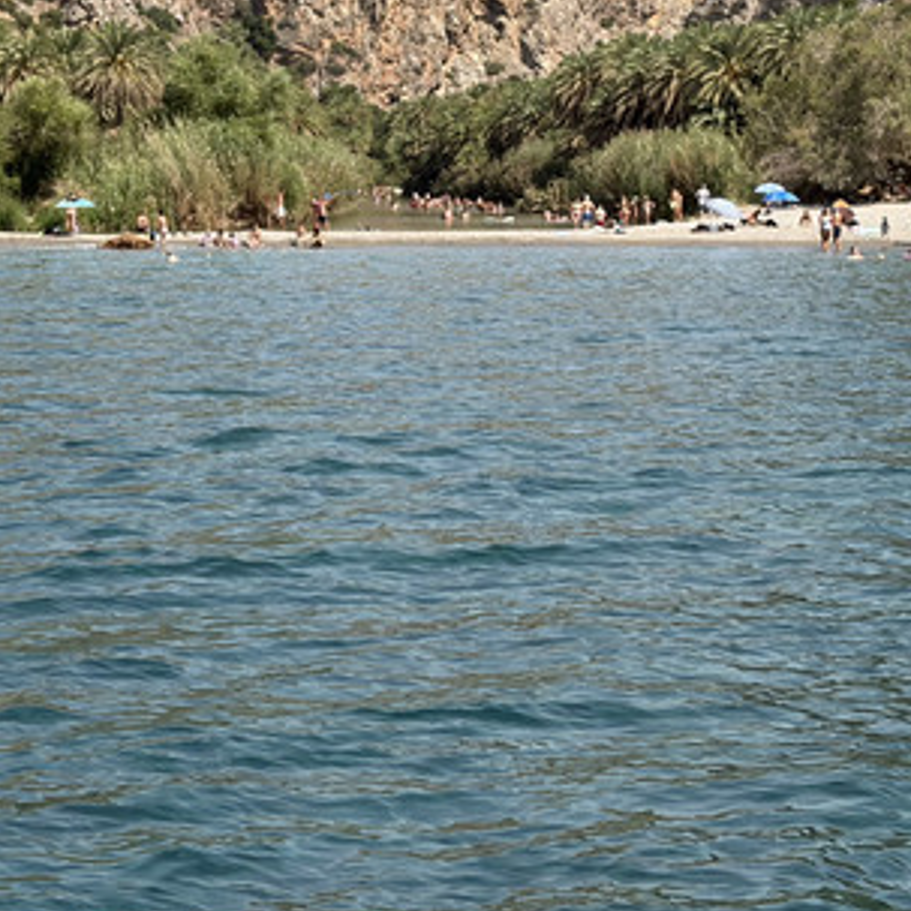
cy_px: 280
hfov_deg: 17.9
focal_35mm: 97
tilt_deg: +0.1
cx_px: 382
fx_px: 2888
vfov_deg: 17.9
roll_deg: +1.5
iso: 32
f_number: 1.6
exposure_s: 1/2364
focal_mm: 5.96
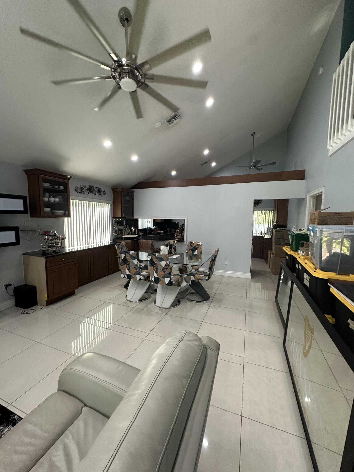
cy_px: 236
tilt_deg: -5.5
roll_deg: -1.4
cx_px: 177
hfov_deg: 85.7
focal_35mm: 14
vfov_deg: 102.1
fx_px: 191
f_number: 2.2
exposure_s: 1/99
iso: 250
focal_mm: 2.22
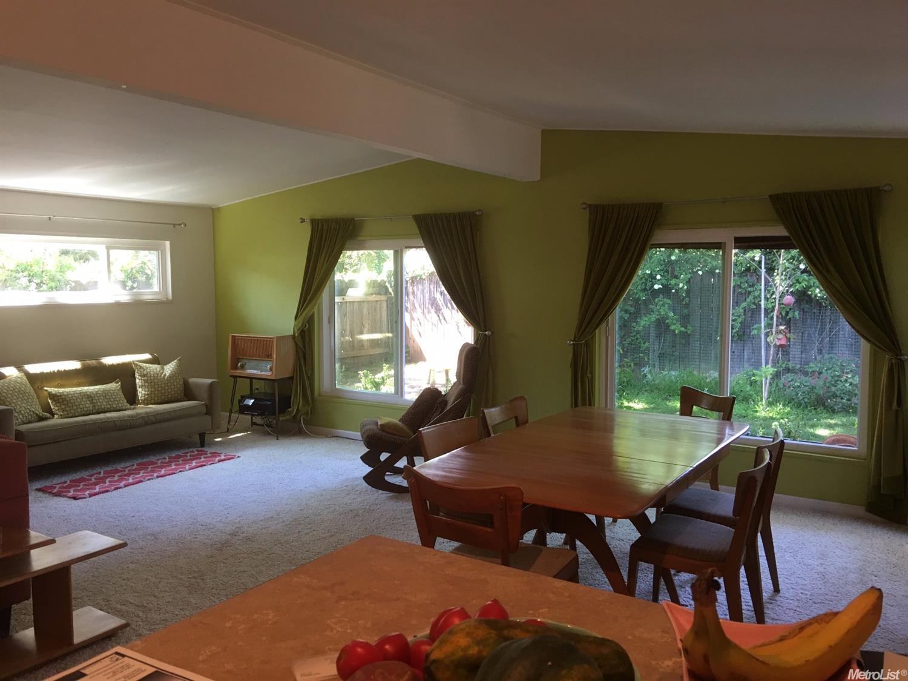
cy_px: 340
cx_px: 454
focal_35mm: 29
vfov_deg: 48.2
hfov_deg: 61.7
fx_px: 760
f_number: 2.2
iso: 32
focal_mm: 4.15
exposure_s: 1/15
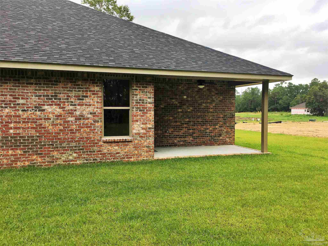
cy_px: 123
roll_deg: -1.1
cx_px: 164
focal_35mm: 29
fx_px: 275
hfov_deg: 61.7
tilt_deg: -1.0
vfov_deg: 48.2
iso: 25
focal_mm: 4.15
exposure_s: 1/499
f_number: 2.2
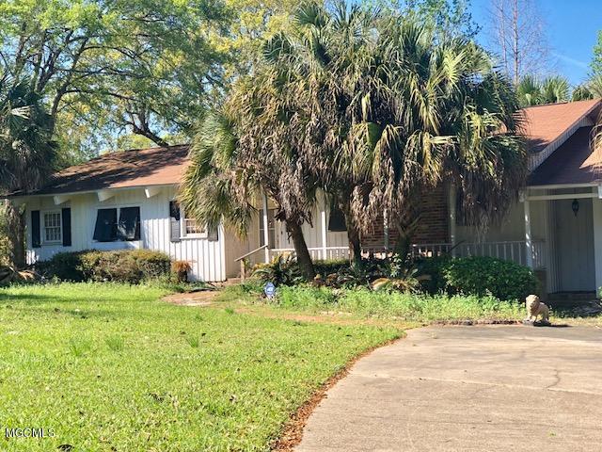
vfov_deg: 25.7
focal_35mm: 57
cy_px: 226
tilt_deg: +0.9
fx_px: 991
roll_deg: +1.7
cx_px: 301
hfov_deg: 33.8
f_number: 2.8
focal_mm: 6.6
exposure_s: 1/262
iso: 20
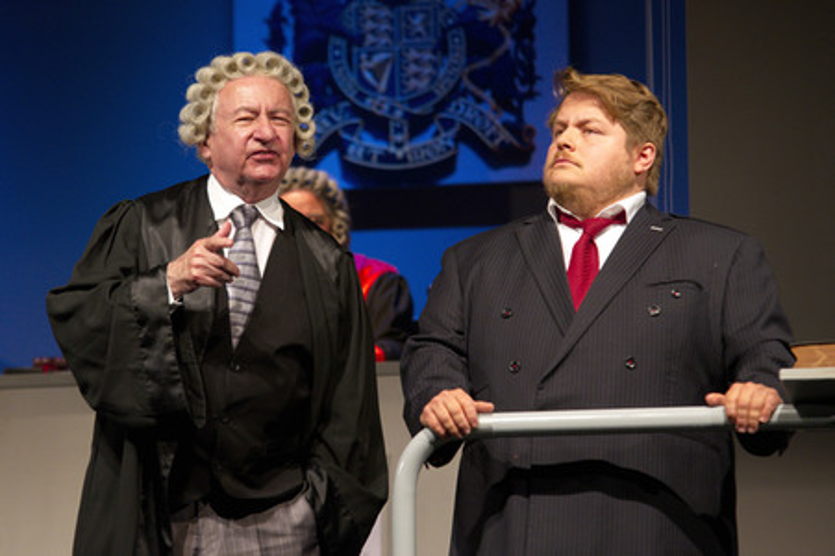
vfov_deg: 10.5
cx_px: 418
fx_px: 3013
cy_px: 278
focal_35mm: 130
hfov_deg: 15.8
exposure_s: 1/200
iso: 1600
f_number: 4.5
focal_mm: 130
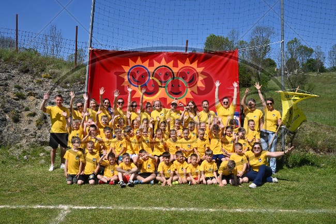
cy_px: 112
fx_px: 355
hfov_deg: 50.7
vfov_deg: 35.0
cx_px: 168
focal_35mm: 38
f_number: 13
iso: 100
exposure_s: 1/250
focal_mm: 38
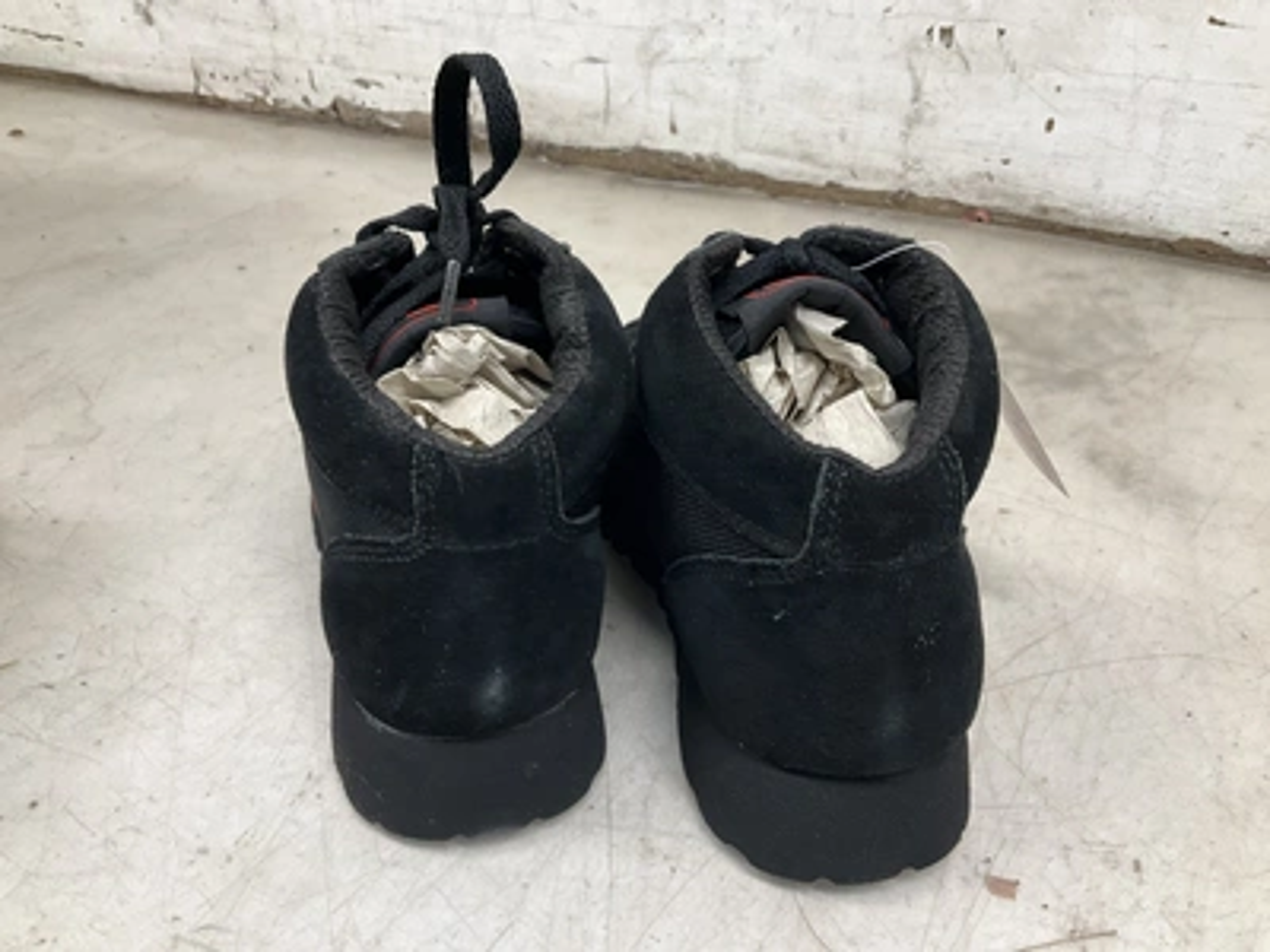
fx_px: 1064
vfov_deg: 48.2
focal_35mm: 29
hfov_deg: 61.7
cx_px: 635
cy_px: 476
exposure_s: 1/120
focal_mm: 3
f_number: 1.8
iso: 64
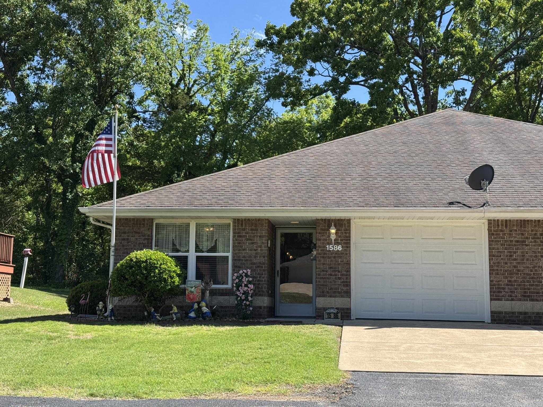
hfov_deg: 39.7
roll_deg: -0.9
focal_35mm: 48
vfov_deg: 30.3
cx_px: 272
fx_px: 753
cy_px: 204
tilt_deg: +6.9
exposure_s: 1/1637
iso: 64
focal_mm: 6.76
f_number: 1.78
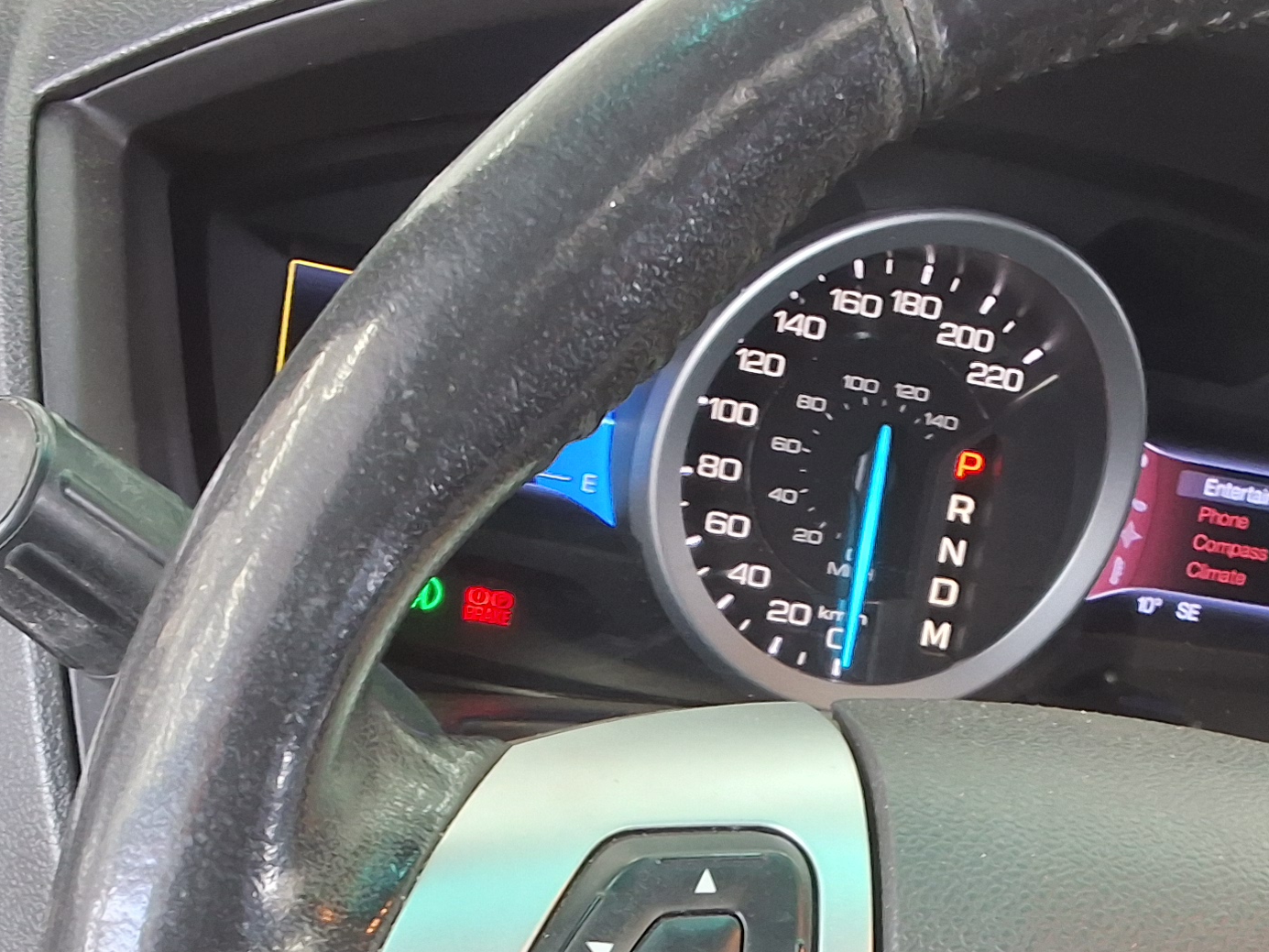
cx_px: 716
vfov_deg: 21.5
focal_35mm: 66
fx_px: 2420
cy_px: 938
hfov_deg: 29.4
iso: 64
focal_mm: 2.91
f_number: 1.9
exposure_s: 1/40
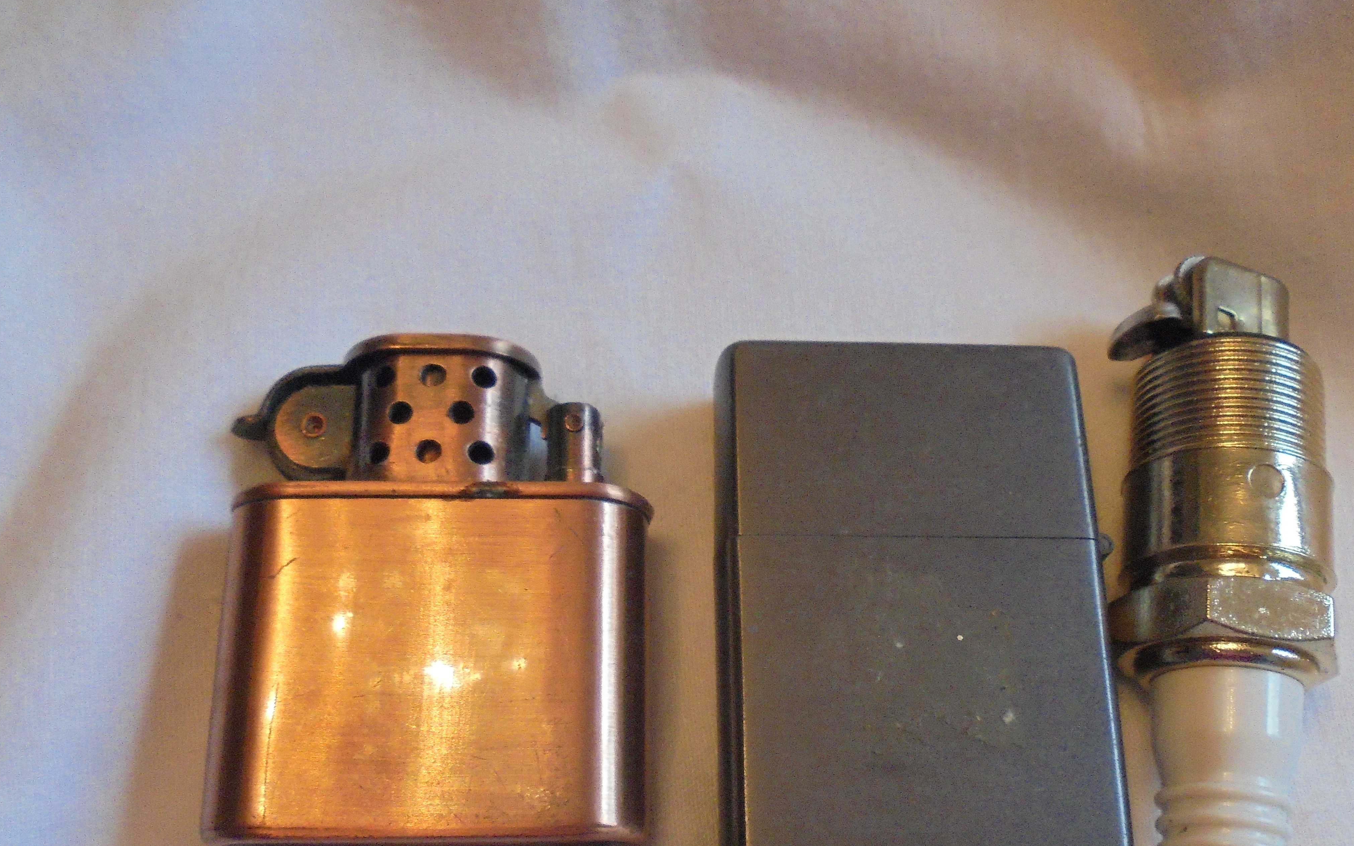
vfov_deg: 35.9
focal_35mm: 35
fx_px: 1292
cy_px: 565
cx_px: 754
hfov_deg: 55.2
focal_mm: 4.6
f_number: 3.5
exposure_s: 1/60
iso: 500
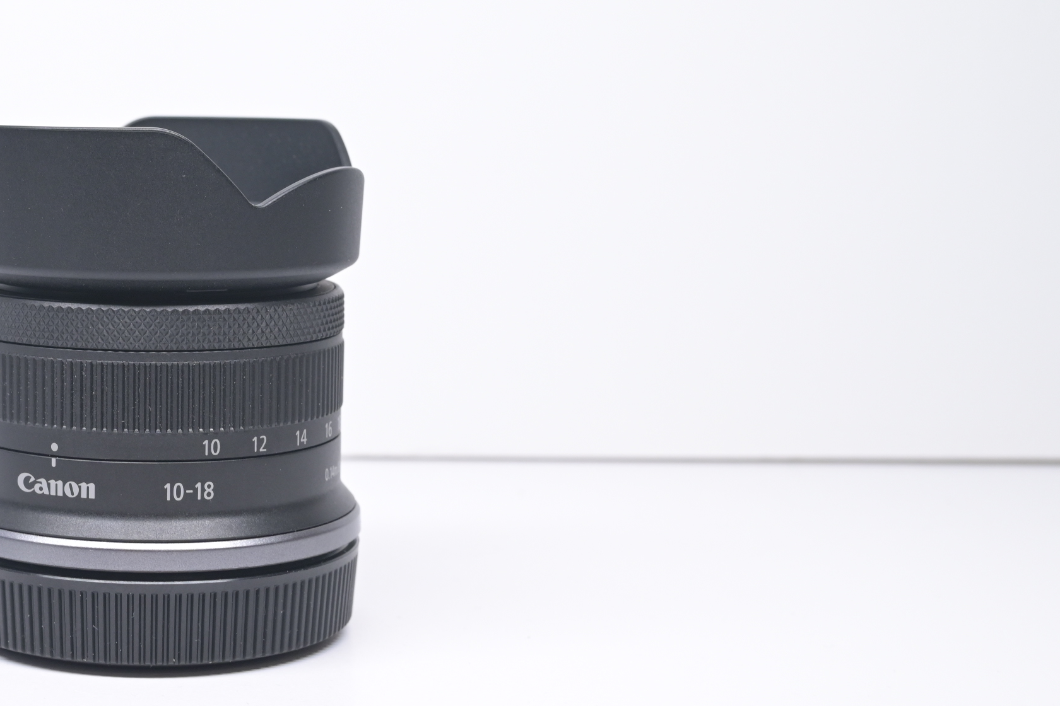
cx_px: 159
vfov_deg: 18.9
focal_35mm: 72
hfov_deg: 27.3
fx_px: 2120
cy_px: 313
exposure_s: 1/40
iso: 640
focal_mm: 40
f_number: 9
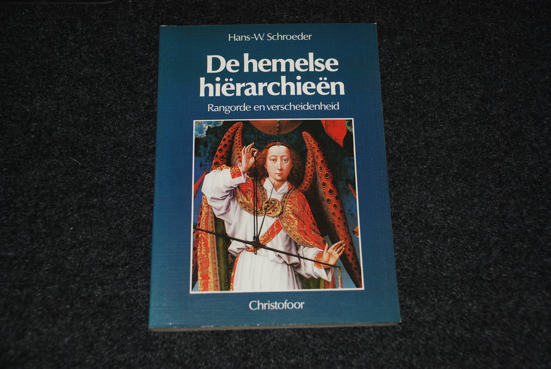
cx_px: 276
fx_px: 805
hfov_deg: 37.8
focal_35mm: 52
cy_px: 184
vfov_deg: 25.8
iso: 200
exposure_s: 1/60
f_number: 4.5
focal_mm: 35
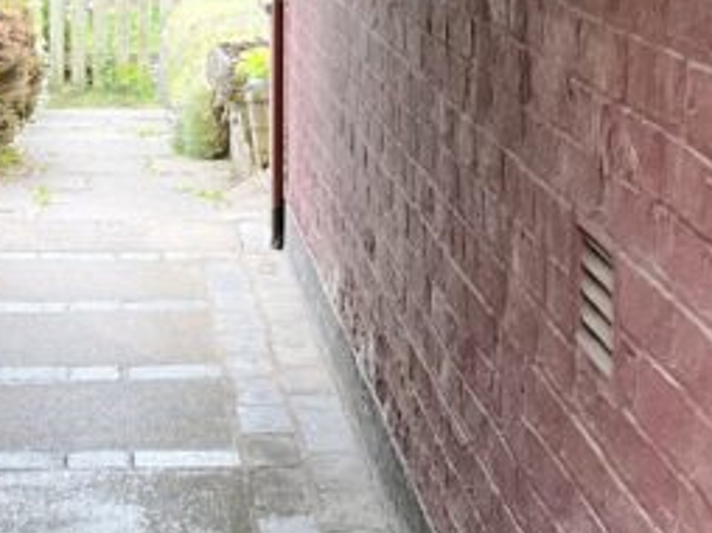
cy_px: -34
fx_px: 2404
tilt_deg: -4.6
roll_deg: +0.7
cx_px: 182
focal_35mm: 117
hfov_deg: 16.8
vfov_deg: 12.5
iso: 50
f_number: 1.8
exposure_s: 1/122
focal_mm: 3
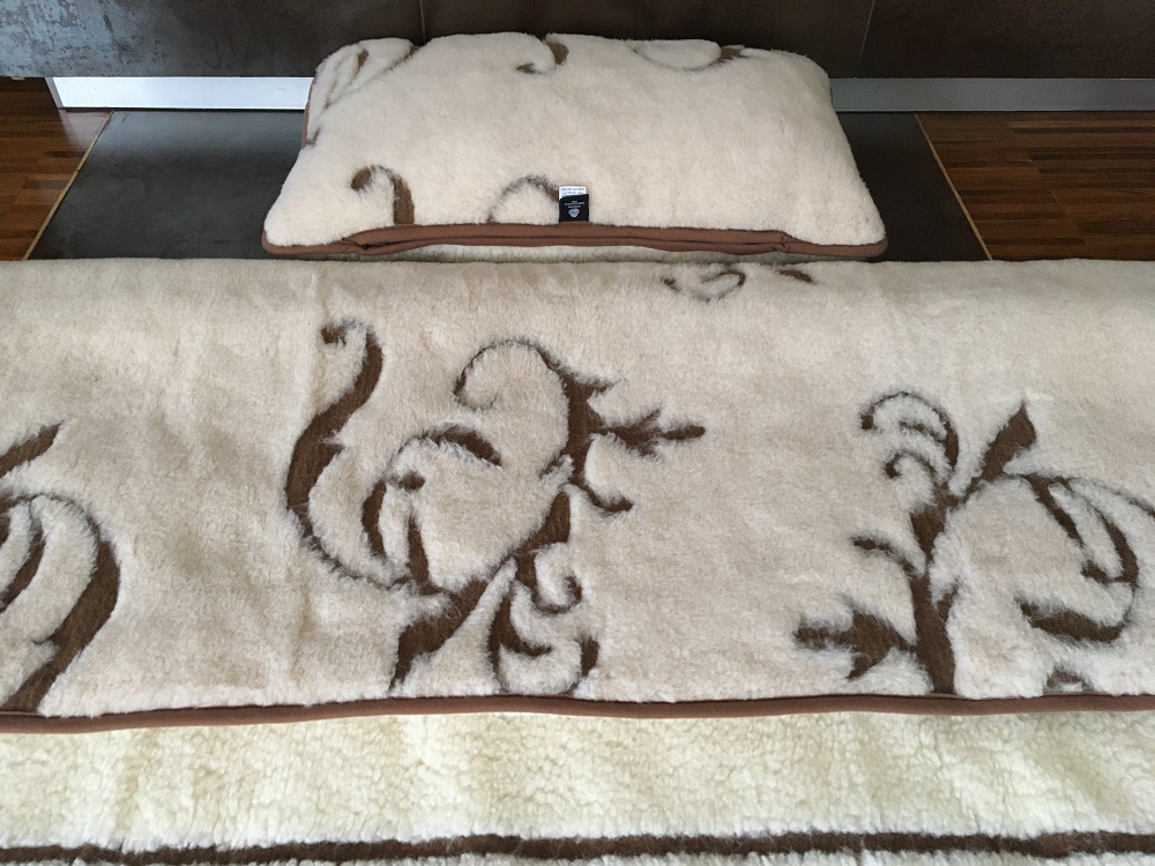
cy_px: 433
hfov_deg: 61.7
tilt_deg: -47.7
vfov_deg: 48.2
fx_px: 968
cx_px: 578
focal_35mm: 29
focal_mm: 4.15
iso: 160
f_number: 2.2
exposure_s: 1/33
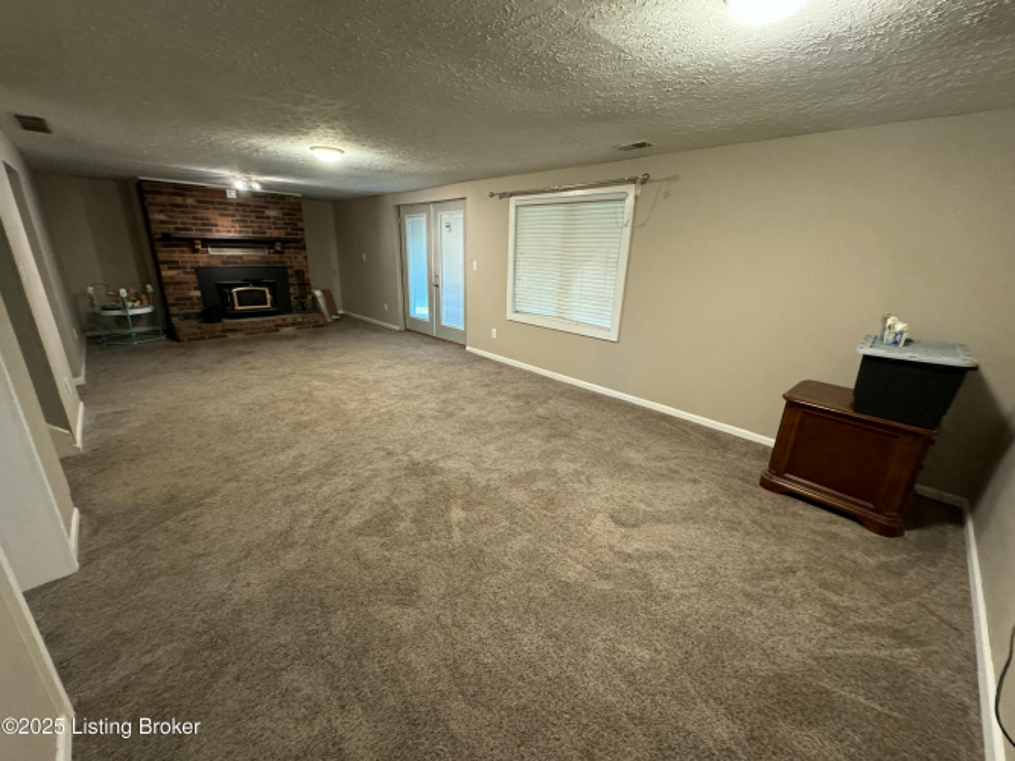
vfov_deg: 85.7
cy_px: 380
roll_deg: -2.3
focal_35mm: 14
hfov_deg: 102.1
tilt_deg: -18.9
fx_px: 410
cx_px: 508
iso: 800
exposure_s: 1/60
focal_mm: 2.22
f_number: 2.2
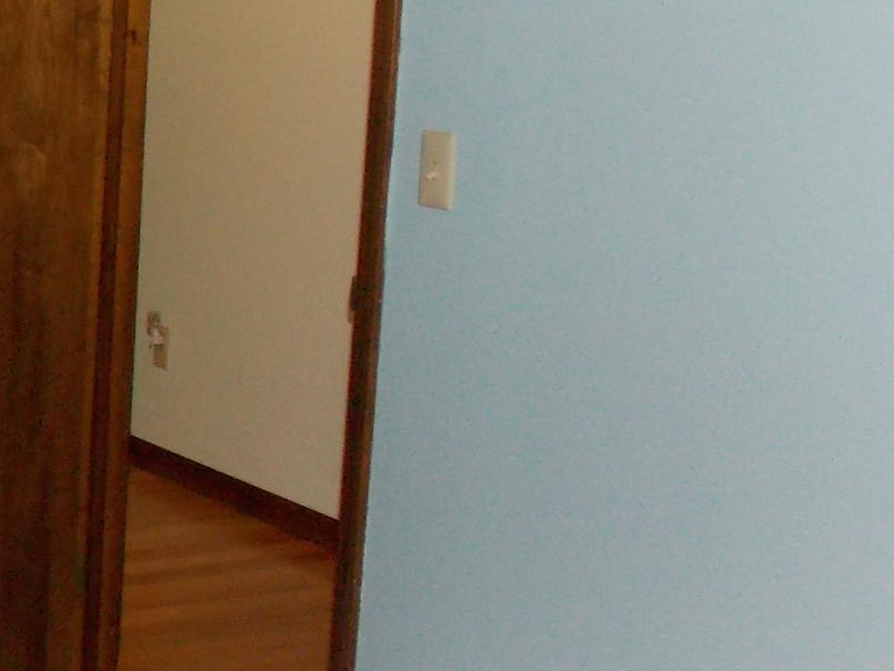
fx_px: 2222
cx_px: -469
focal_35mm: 86
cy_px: 328
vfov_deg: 17.2
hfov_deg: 19.6
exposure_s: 1/30
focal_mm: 4
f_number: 3.1
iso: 200
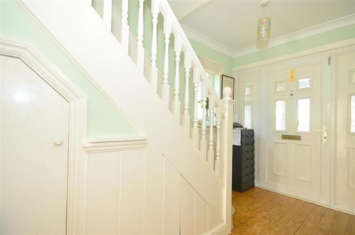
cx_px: 178
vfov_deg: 67.1
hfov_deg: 90.1
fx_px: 177
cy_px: 118
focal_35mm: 18
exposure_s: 1/15
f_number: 7.1
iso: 200
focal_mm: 12
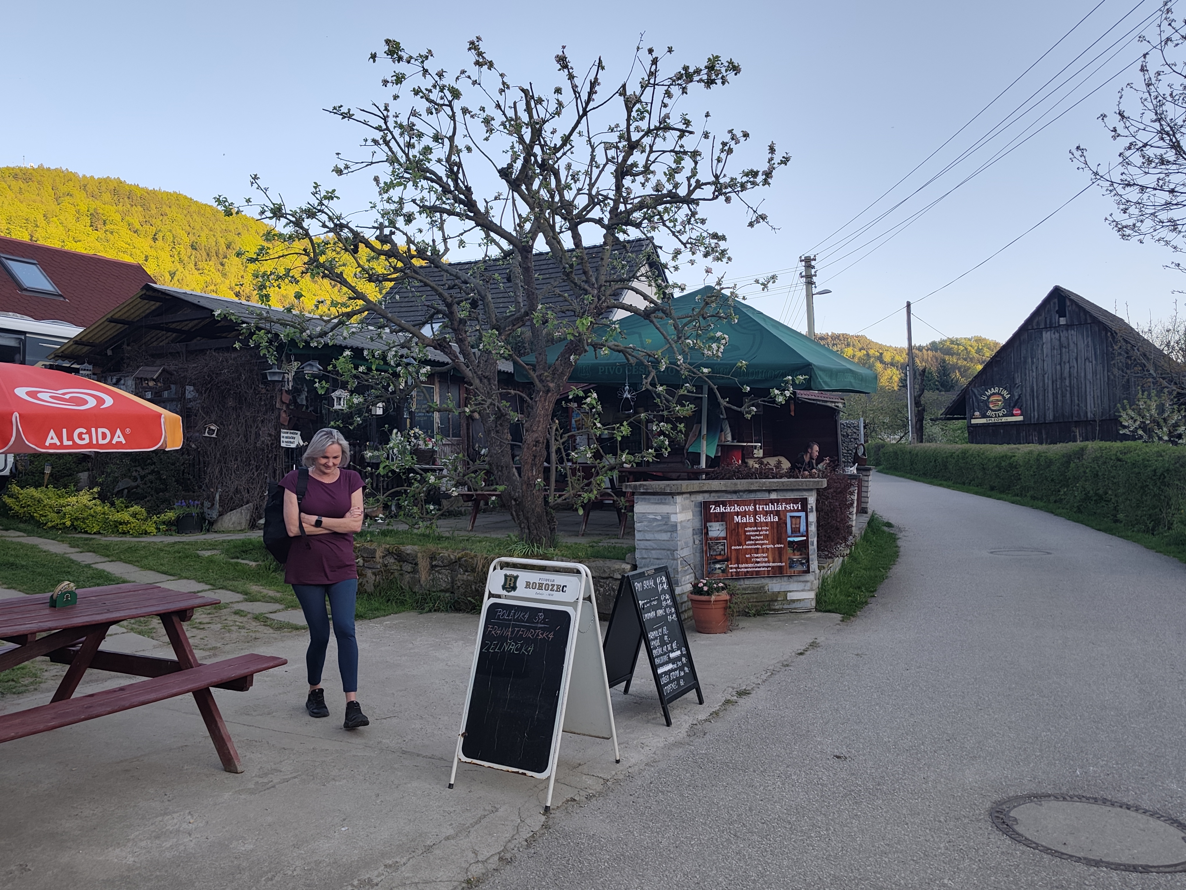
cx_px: 593
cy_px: 445
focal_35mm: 28
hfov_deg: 63.4
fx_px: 959
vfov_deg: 49.7
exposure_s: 1/130
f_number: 1.7
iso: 50
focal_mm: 6.07
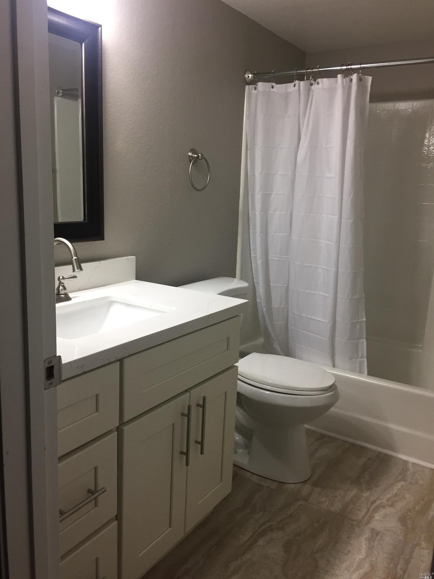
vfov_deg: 61.7
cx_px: 217
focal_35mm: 29
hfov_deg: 48.2
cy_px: 290
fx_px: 485
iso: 80
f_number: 2.2
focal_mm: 4.15
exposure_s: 1/30
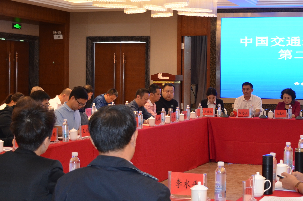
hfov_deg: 27.5
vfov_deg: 19.1
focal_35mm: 71
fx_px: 596
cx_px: 272
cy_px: 76
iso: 400
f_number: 3.5
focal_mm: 20
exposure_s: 1/60
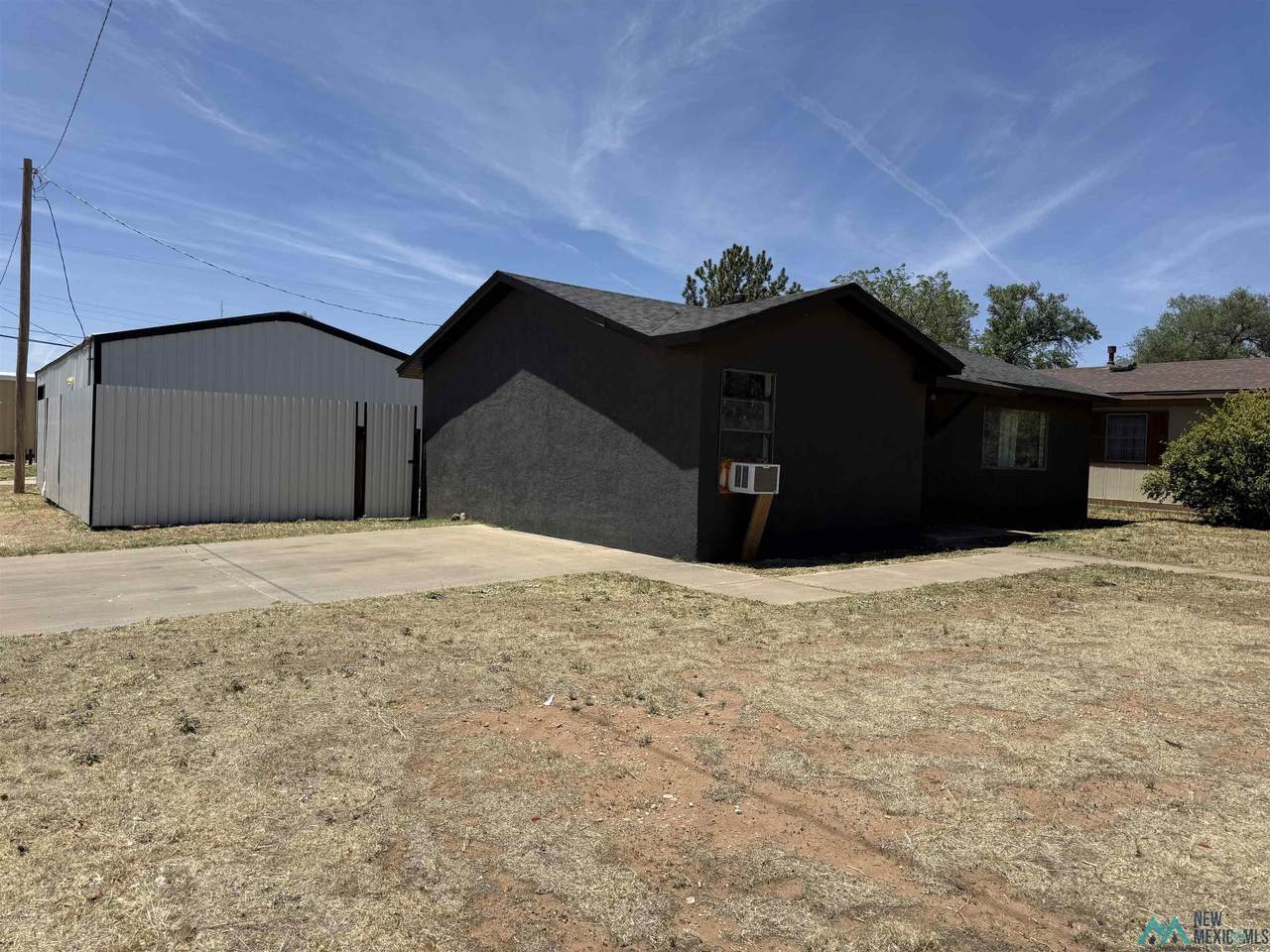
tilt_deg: -1.3
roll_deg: -2.1
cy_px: 476
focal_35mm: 24
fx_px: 881
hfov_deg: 71.6
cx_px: 635
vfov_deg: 56.8
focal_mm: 6.76
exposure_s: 1/5714
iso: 80
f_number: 1.78
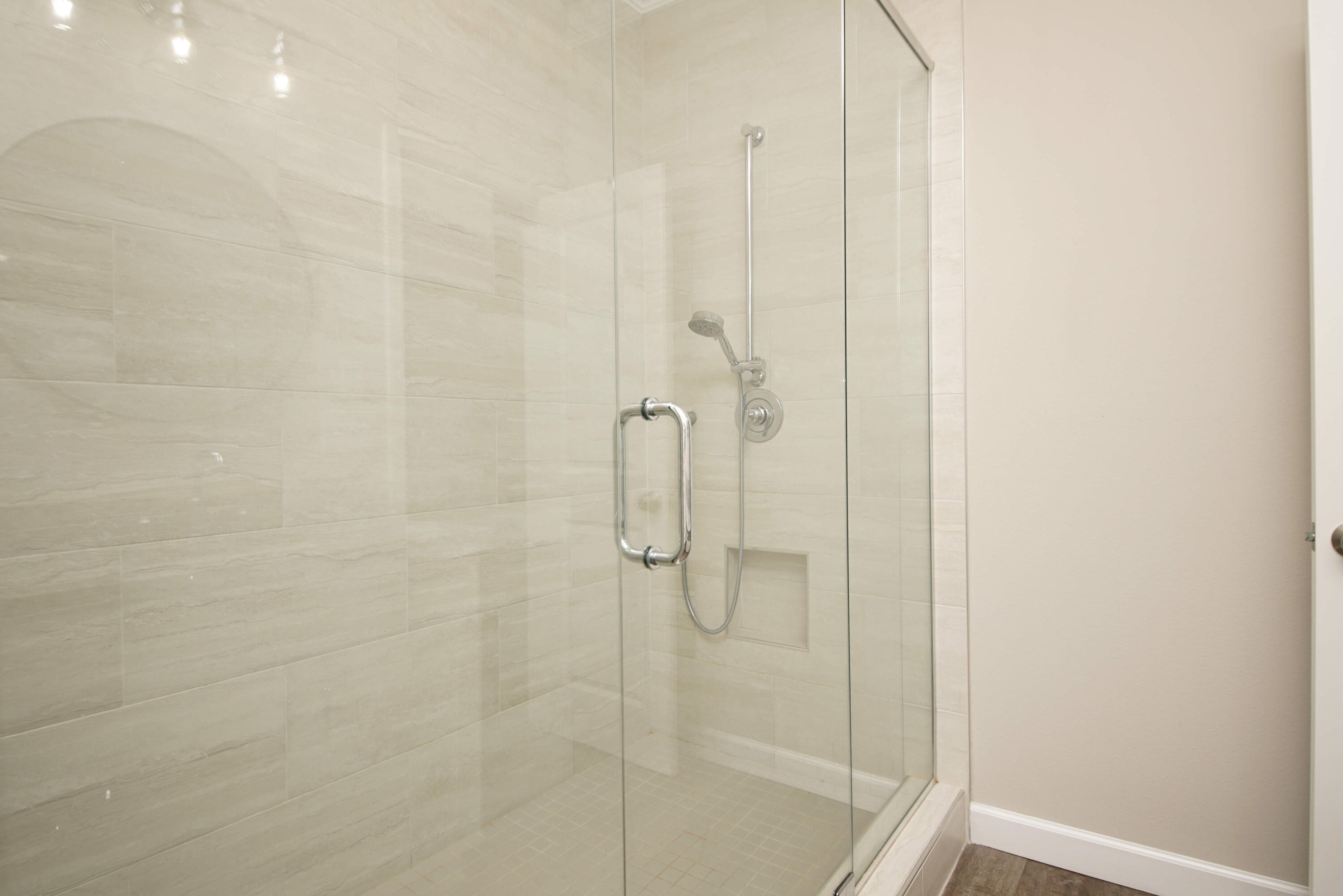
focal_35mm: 18
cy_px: 448
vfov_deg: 67.4
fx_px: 672
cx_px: 672
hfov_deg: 90.0
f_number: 4.5
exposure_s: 1/60
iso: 125
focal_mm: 12
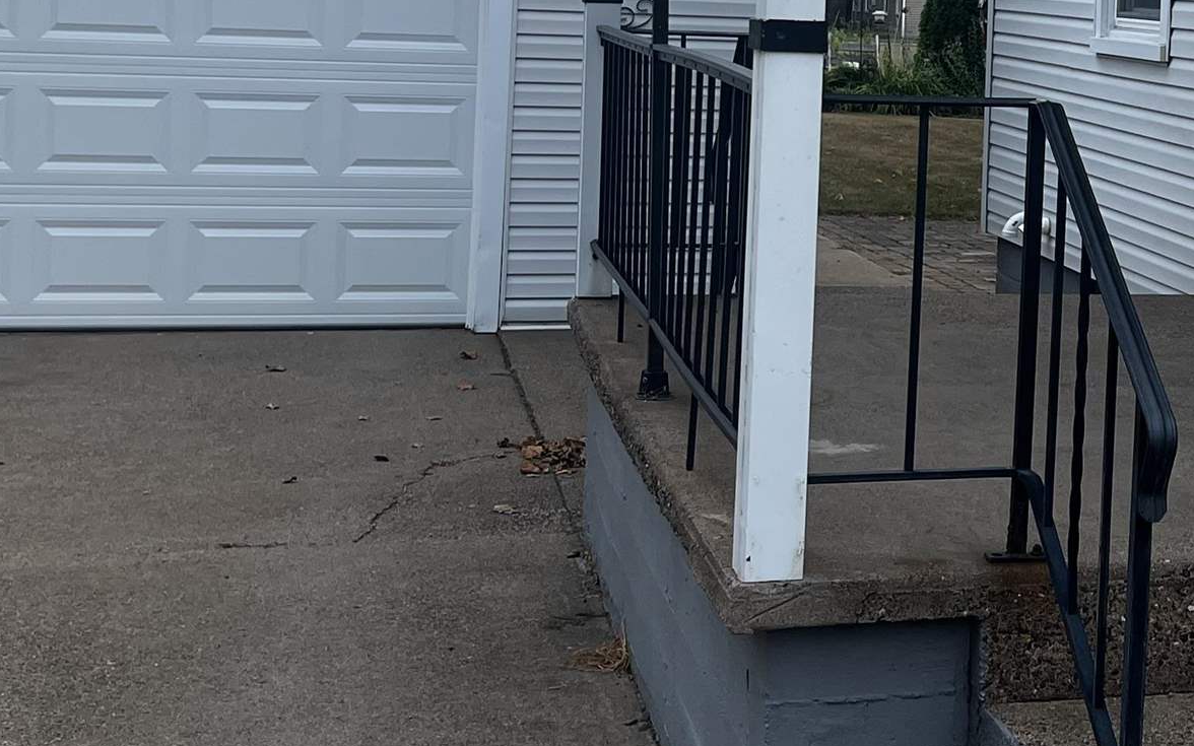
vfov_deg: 17.8
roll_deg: -2.9
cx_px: 1132
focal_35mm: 72
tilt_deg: -1.5
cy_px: 46
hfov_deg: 27.3
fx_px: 2343
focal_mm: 5.7
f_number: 1.5
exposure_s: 1/1808
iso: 50
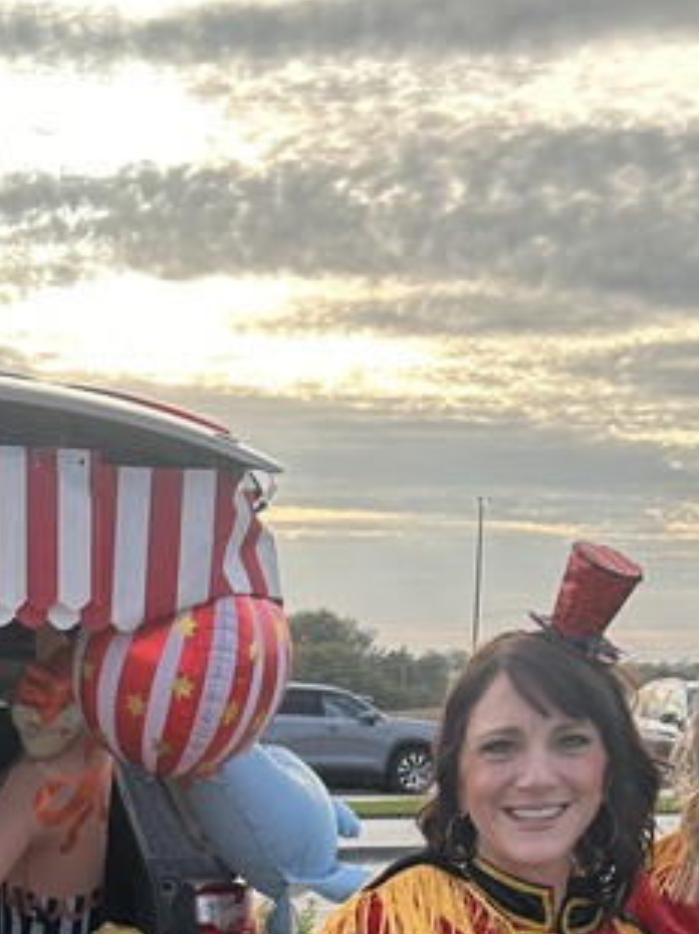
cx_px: 36
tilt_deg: -12.8
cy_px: 1244
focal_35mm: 86
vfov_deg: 20.6
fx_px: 2319
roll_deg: +0.3
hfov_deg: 16.8
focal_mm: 5.7
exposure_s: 1/924
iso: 50
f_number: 1.5
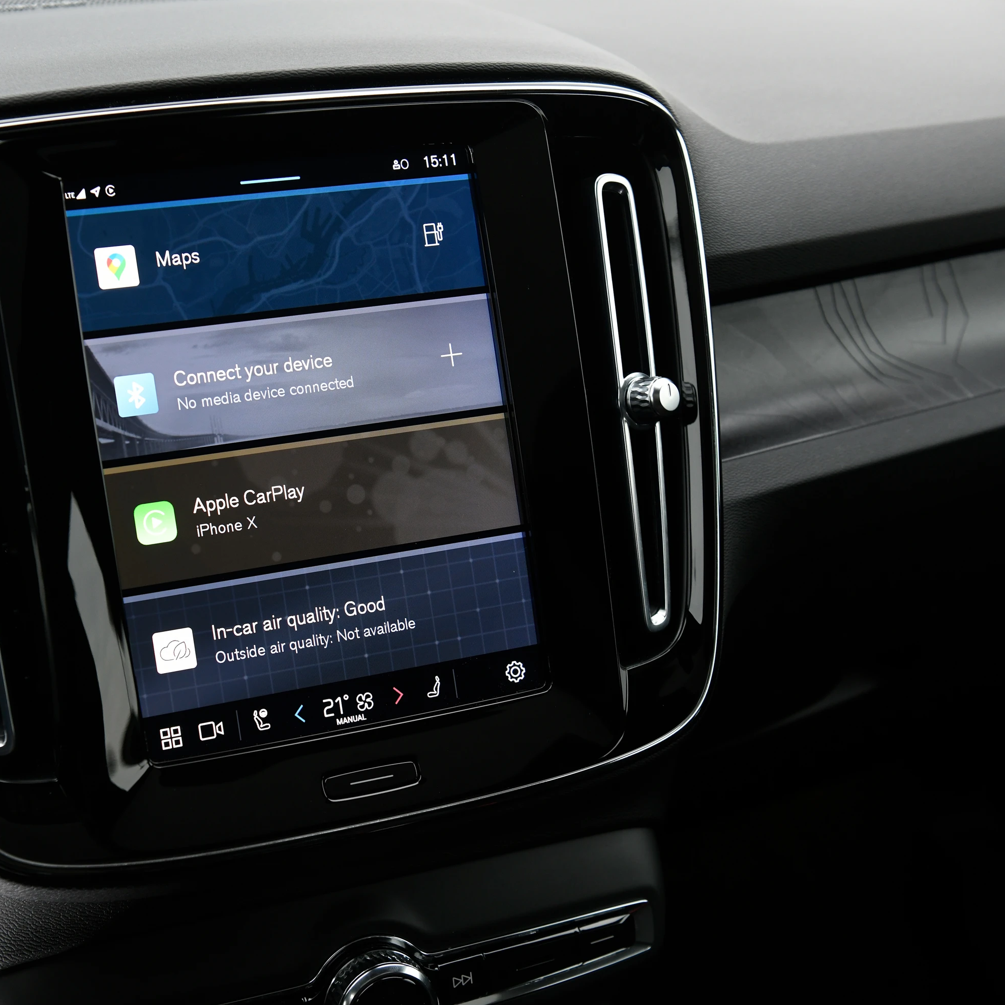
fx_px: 1609
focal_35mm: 49
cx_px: 284
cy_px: 502
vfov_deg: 34.7
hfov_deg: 34.1
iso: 800
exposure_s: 1/125
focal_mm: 38
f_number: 5.6
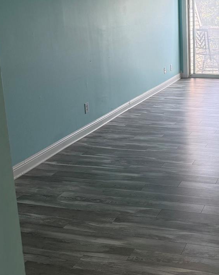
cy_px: 100
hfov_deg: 28.4
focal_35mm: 51
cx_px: 202
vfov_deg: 36.4
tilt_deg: -11.8
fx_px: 414
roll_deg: -0.3
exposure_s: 1/201
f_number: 1.78
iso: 200
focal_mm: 6.76
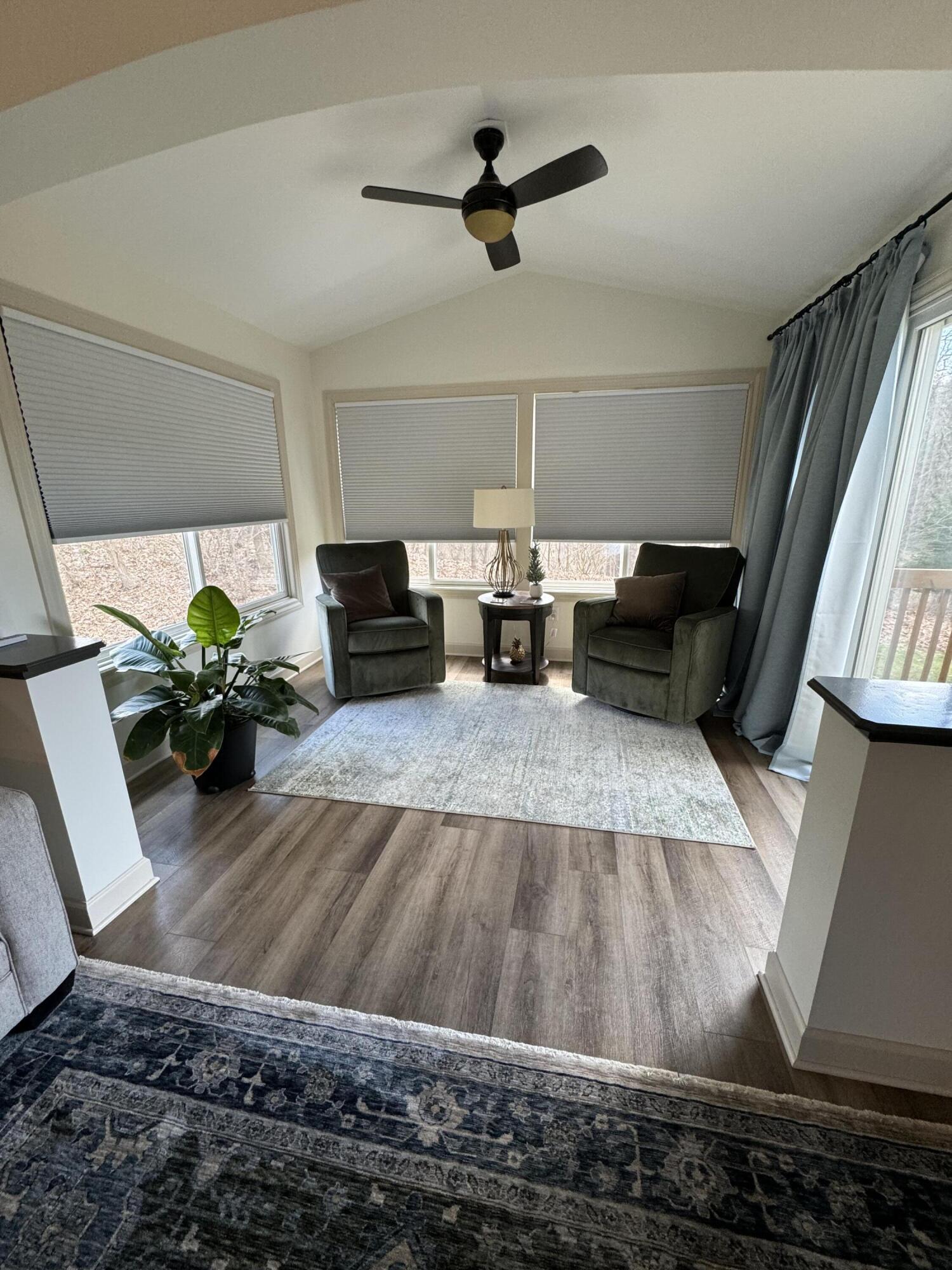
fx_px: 513
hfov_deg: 85.7
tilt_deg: -14.0
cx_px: 476
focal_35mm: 14
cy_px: 635
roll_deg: +0.7
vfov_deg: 102.1
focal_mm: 2.22
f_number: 2.2
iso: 160
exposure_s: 1/120
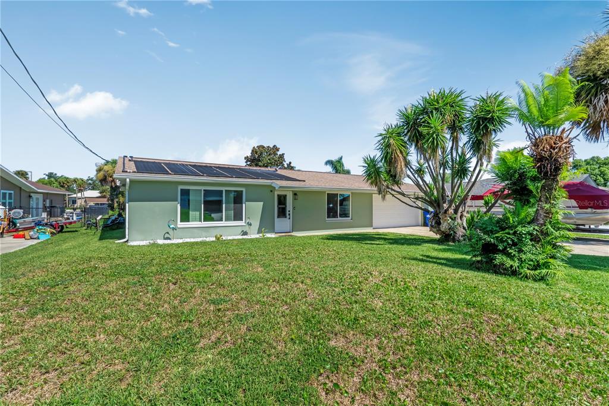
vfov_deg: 72.0
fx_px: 279
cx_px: 304
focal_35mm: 16
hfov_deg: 95.0
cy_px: 203
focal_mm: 11
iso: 250
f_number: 9
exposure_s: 1/4000
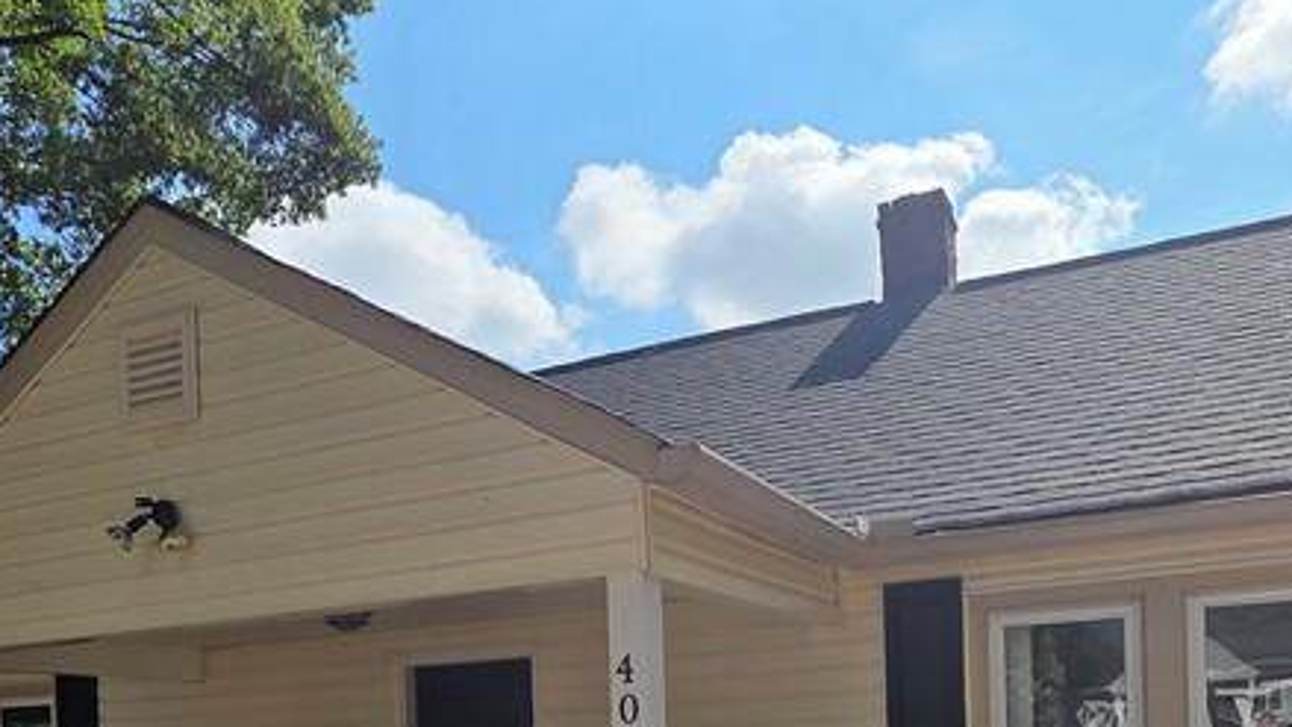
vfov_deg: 31.7
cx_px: 653
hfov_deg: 59.5
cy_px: 795
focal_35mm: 33
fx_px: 1131
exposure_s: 1/3018
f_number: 1.9
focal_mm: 2.2
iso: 40
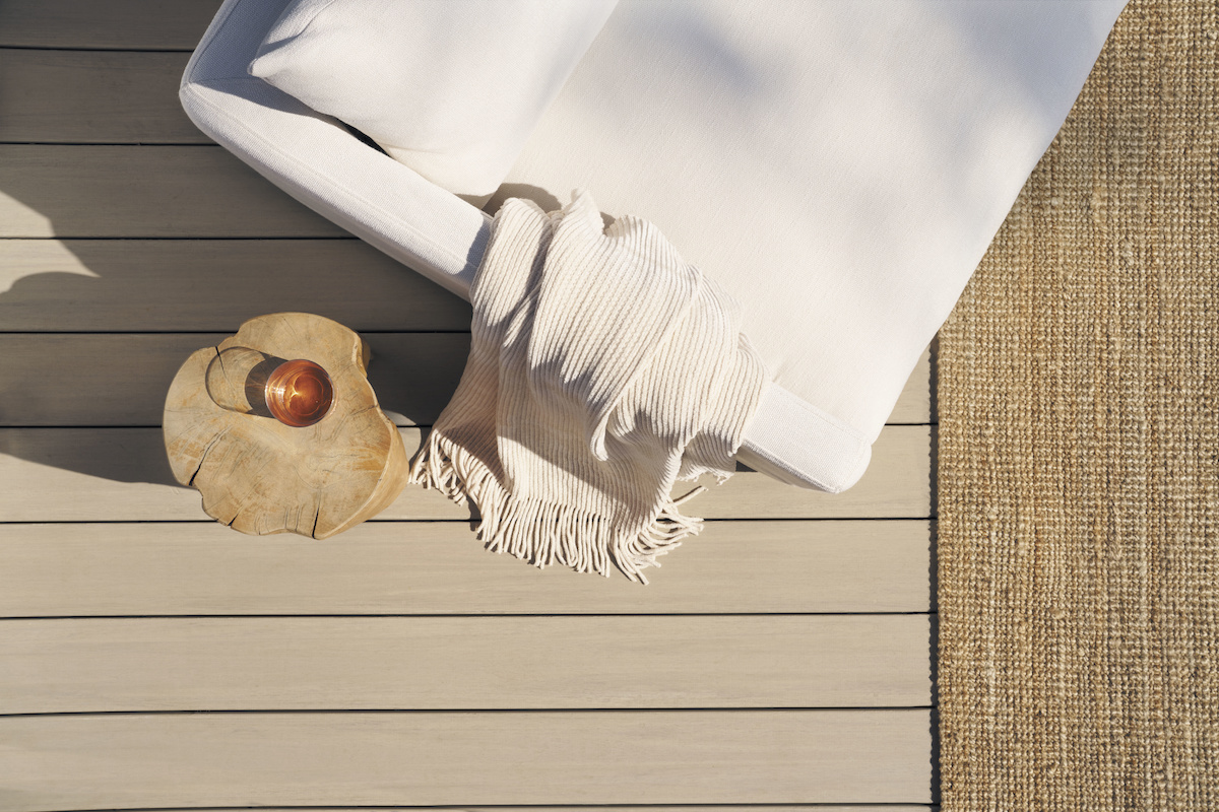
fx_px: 1693
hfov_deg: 39.6
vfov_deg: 27.0
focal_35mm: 50
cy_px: 406
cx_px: 610
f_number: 10
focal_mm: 50
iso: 100
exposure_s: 1/200
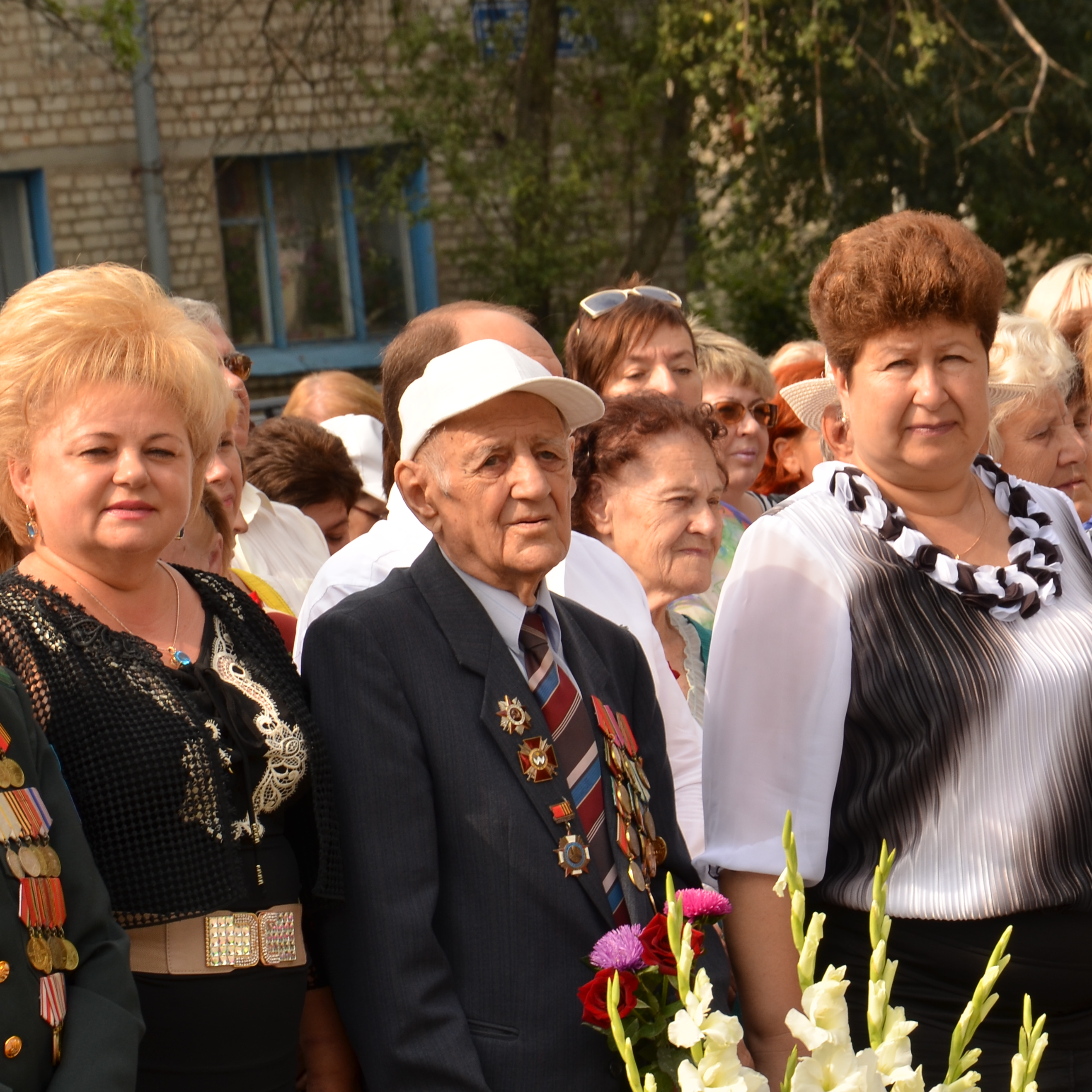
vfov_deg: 7.0
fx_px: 8915
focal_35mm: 250
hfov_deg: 7.0
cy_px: 651
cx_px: 244
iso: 160
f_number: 11
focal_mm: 105
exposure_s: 1/125
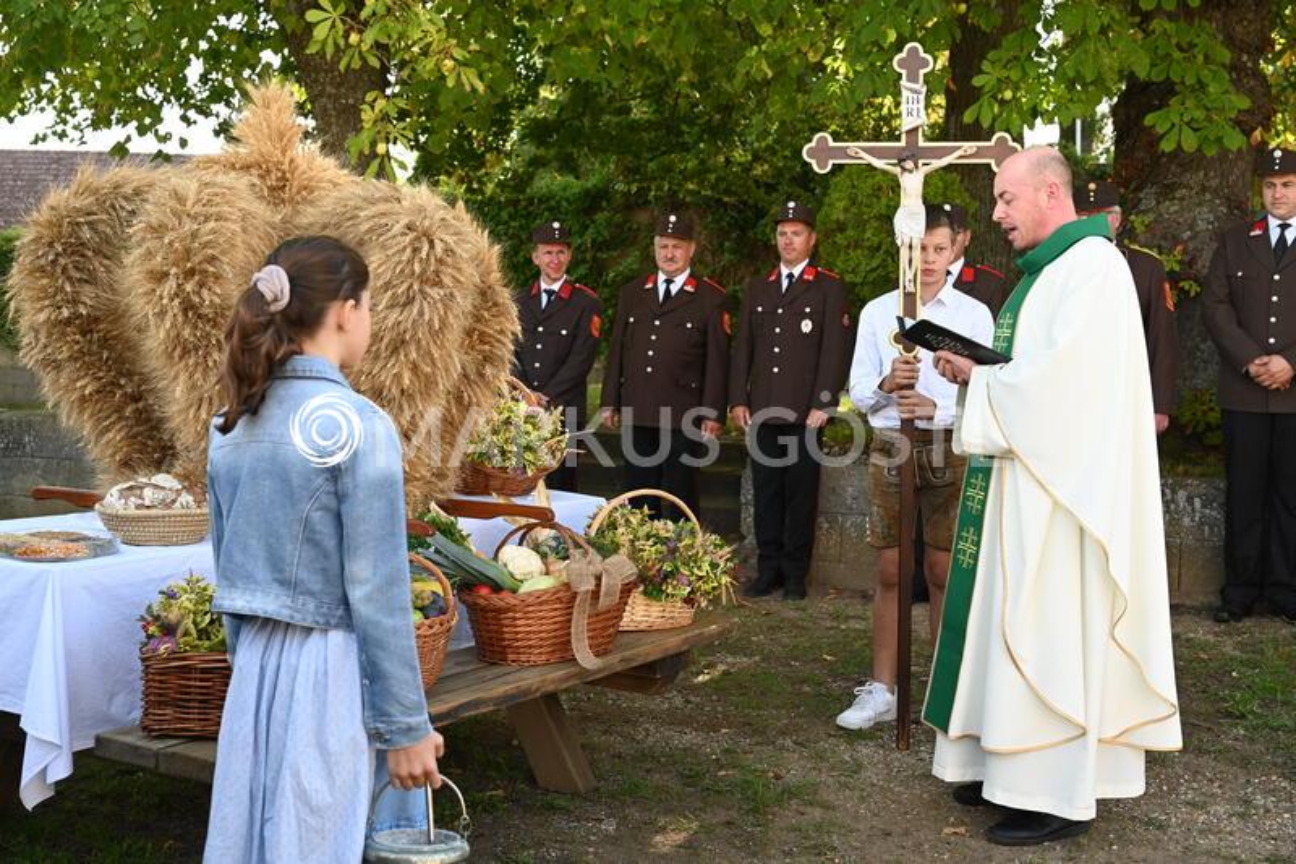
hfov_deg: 48.5
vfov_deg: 33.4
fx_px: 1440
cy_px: 432
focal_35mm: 40
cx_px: 648
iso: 400
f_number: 5.6
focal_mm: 40
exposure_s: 1/250
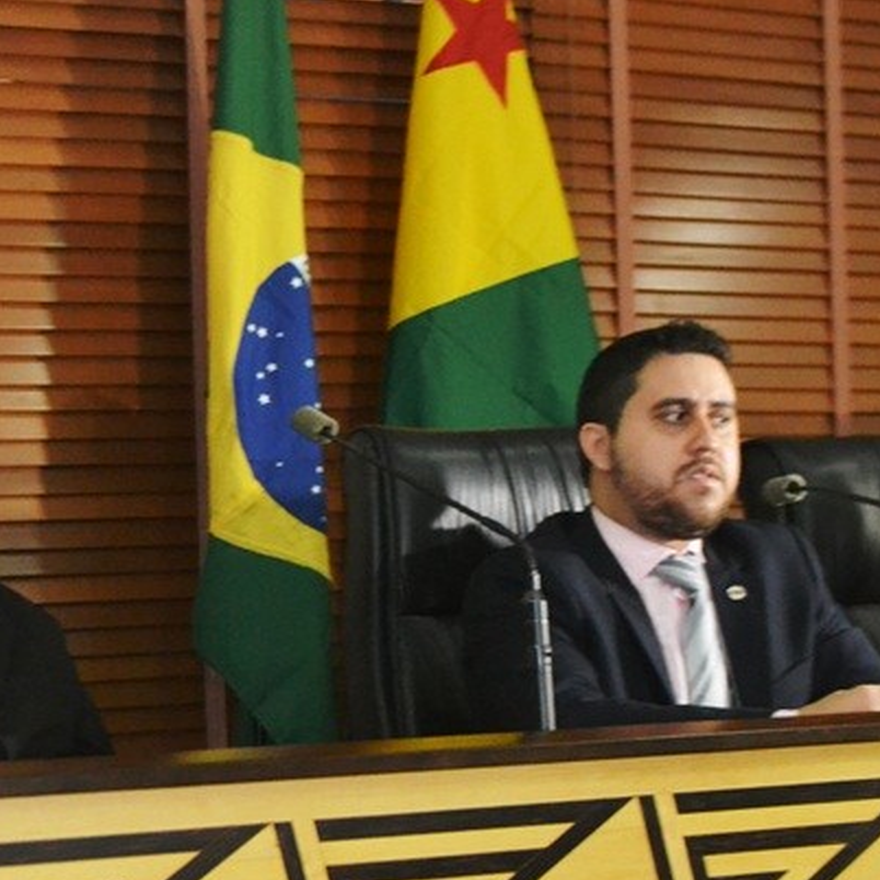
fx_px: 2555
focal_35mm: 89
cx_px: 48
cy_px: 494
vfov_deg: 19.5
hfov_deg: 19.1
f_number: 5
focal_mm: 35
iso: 2800
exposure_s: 1/60
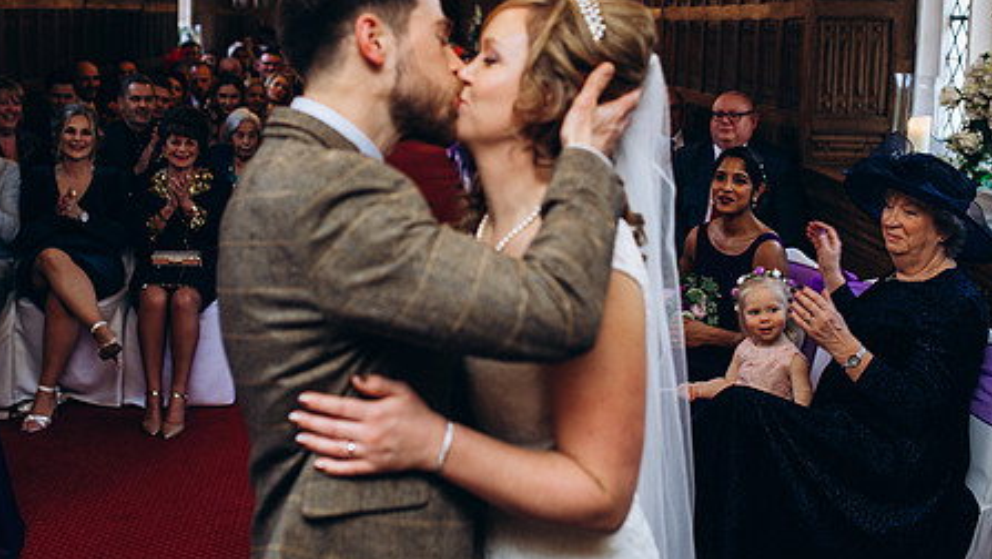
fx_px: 1290
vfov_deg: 24.3
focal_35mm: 49
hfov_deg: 42.1
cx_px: 502
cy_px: 160
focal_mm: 35
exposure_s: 1/100
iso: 160
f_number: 2.8
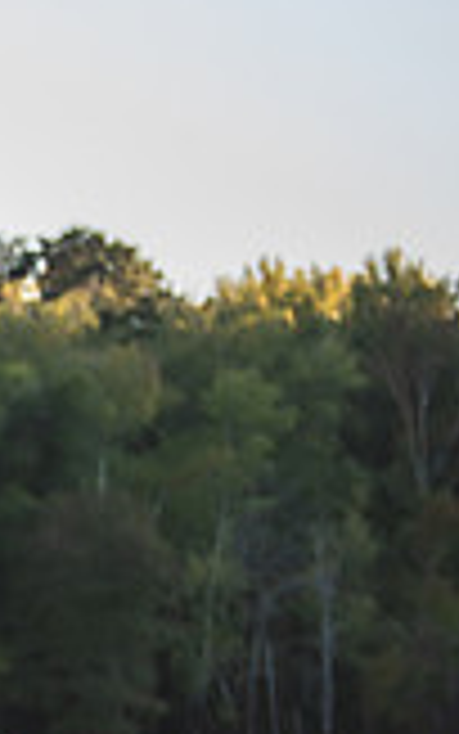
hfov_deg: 6.4
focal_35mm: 189
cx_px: -882
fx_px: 3779
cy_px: 304
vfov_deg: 11.1
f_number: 2.8
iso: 100
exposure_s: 1/250
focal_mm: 48
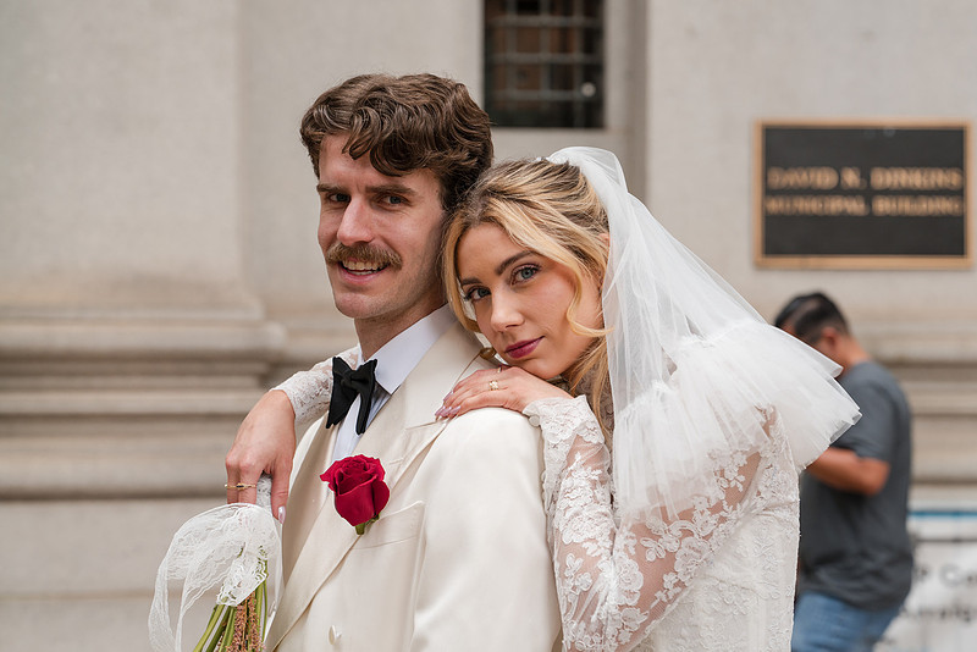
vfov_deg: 19.3
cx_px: 485
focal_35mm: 71
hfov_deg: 28.6
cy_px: 323
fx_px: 1919
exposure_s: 1/500
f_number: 4
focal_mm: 70
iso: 400
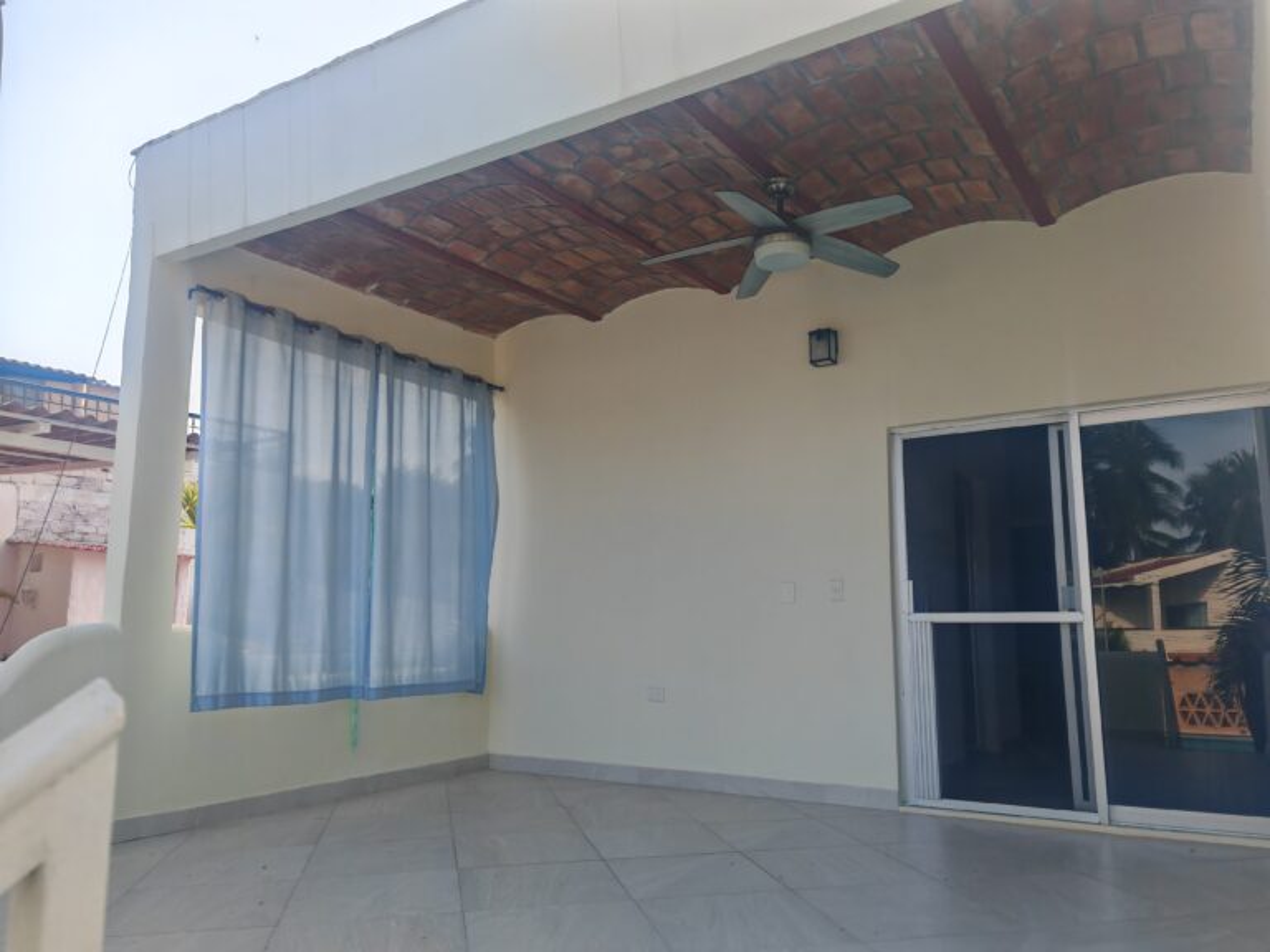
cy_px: 476
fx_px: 991
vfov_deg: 51.4
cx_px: 635
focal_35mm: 27
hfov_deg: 65.3
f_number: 1.6
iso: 50
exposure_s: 1/1400
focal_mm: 7.62
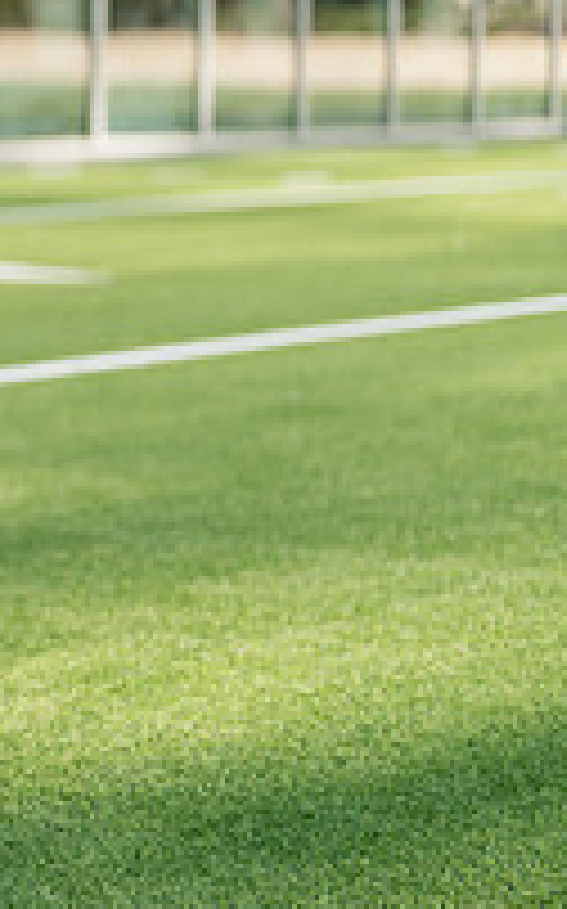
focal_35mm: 158
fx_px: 3912
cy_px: 171
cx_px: -612
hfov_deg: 7.9
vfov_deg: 13.2
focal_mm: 50
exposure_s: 1/2500
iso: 100
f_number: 1.2
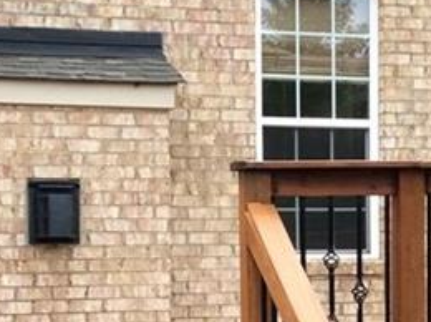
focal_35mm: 126
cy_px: 294
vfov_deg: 11.6
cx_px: 308
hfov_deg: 15.6
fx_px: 1566
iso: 32
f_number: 2.4
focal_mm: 3.3
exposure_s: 1/484
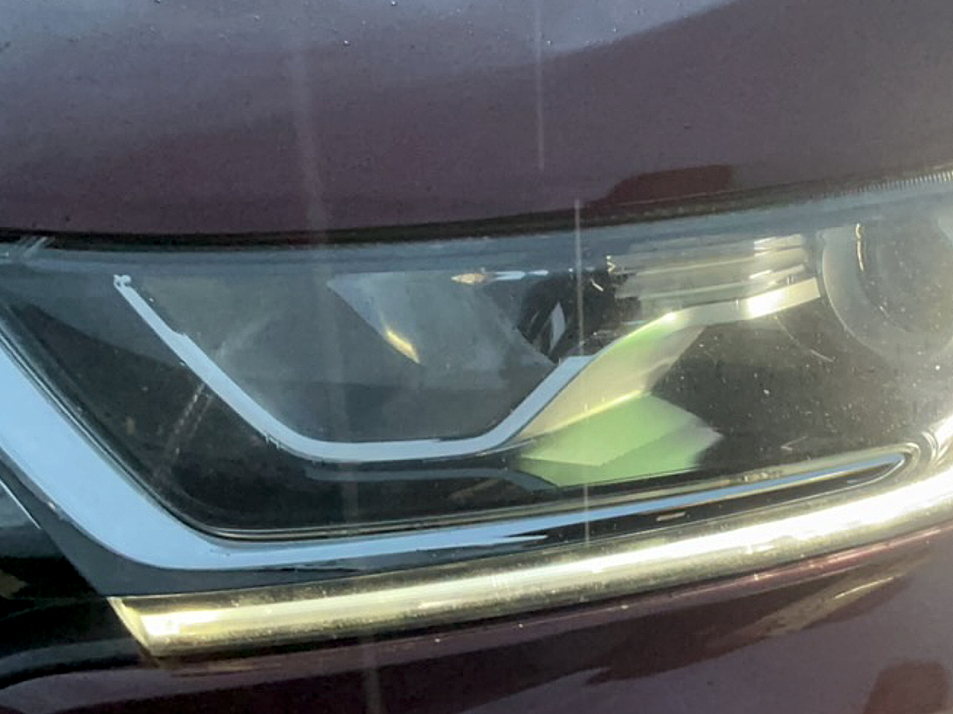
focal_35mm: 44
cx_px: 660
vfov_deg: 32.9
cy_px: 378
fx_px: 1211
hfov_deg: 42.2
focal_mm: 3
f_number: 1.8
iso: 320
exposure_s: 1/60
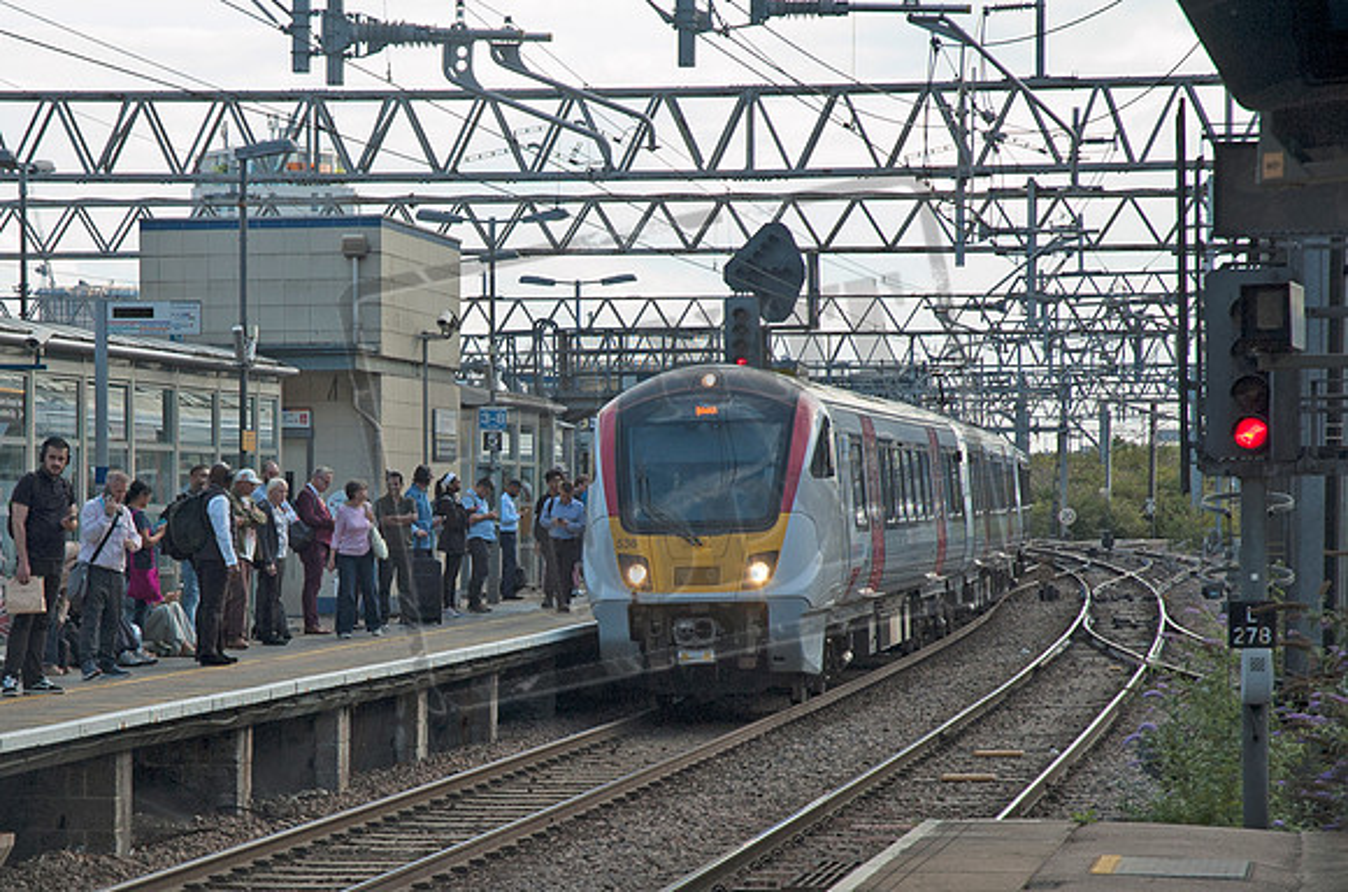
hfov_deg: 22.0
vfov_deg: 14.6
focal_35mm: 93
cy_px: 446
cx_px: 674
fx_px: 3475
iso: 400
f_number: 5.6
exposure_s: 1/500
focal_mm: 62
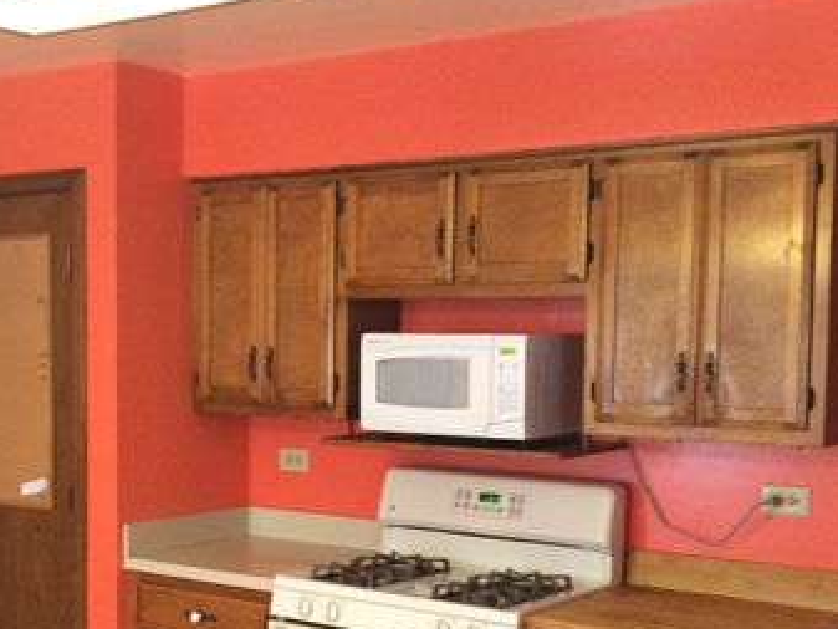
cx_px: 256
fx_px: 1332
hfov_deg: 34.5
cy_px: 443
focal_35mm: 55
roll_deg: -0.4
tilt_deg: -3.6
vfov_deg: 26.4
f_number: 2.2
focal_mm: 4.15
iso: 250
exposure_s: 1/30
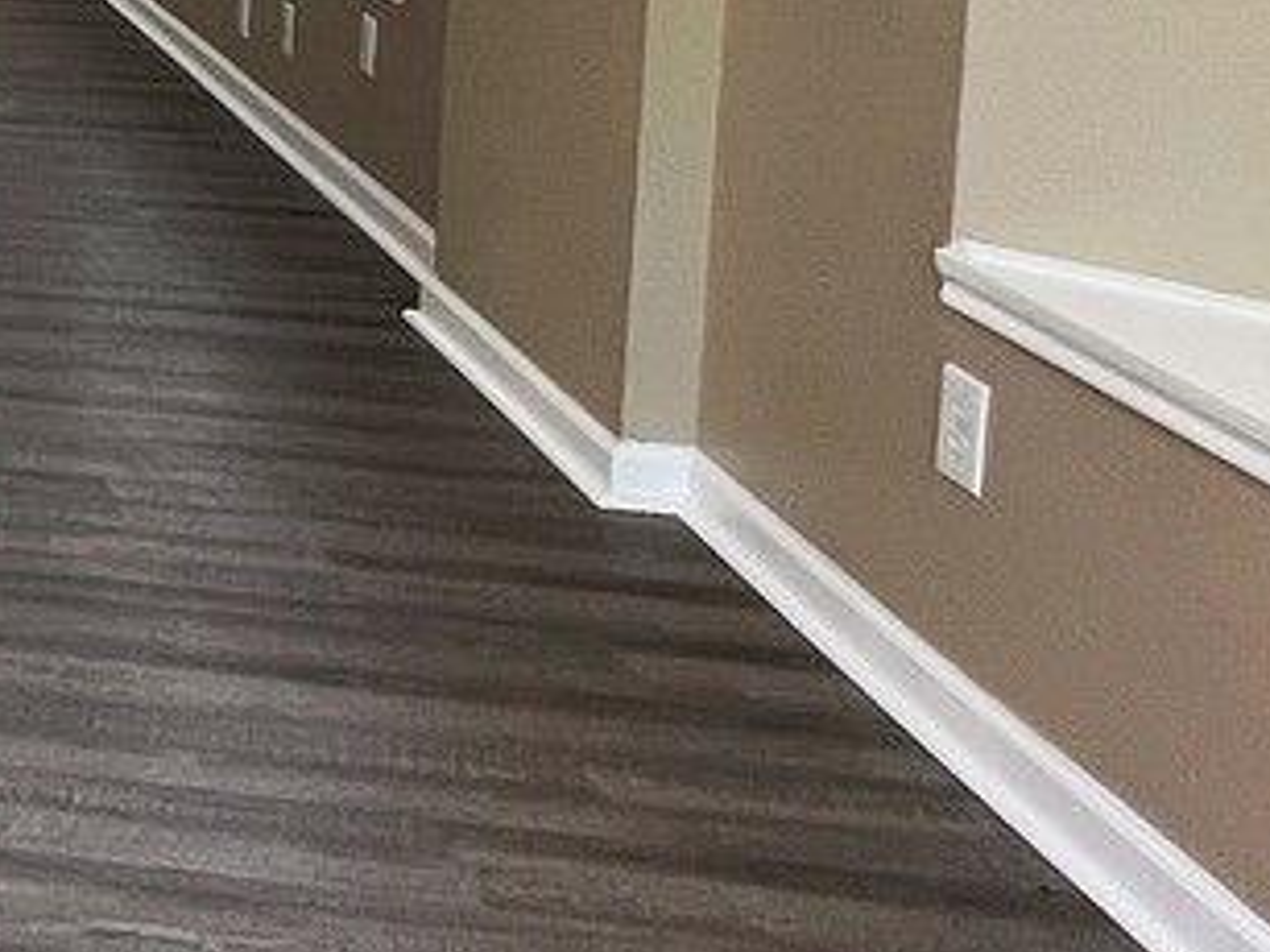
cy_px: -228
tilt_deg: -4.9
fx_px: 2237
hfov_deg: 20.9
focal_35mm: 61
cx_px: -1047
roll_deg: +0.1
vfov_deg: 22.0
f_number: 1.8
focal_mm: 1.57
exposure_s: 1/60
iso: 200
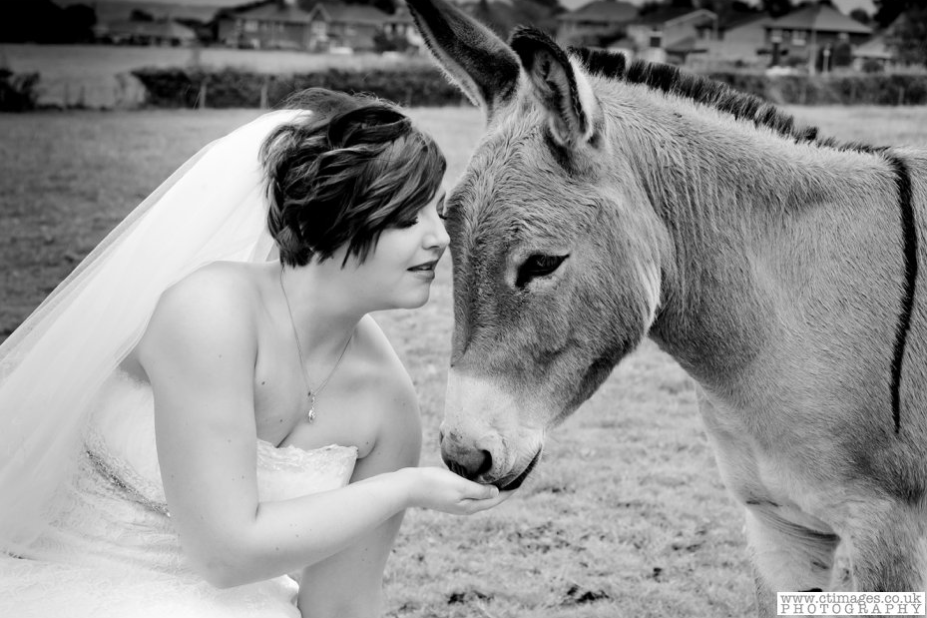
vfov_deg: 15.9
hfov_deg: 23.6
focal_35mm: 86
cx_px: 461
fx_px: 2214
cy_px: 307
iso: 1000
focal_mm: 85
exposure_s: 1/250
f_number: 11
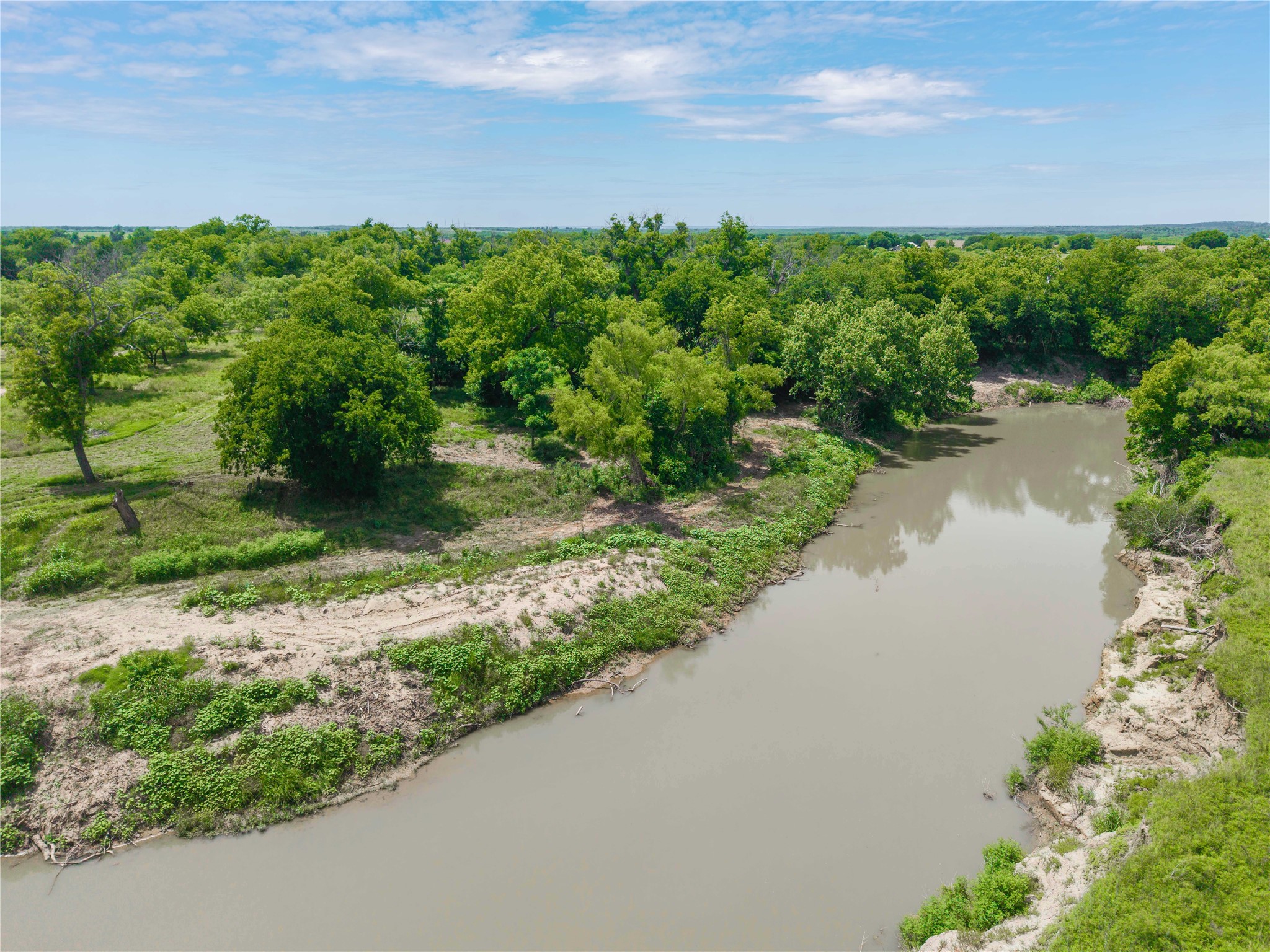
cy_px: 476
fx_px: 881
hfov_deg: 71.6
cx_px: 635
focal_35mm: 24
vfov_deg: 56.8
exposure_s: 1/5000
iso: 200
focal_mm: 8.67
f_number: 1.8
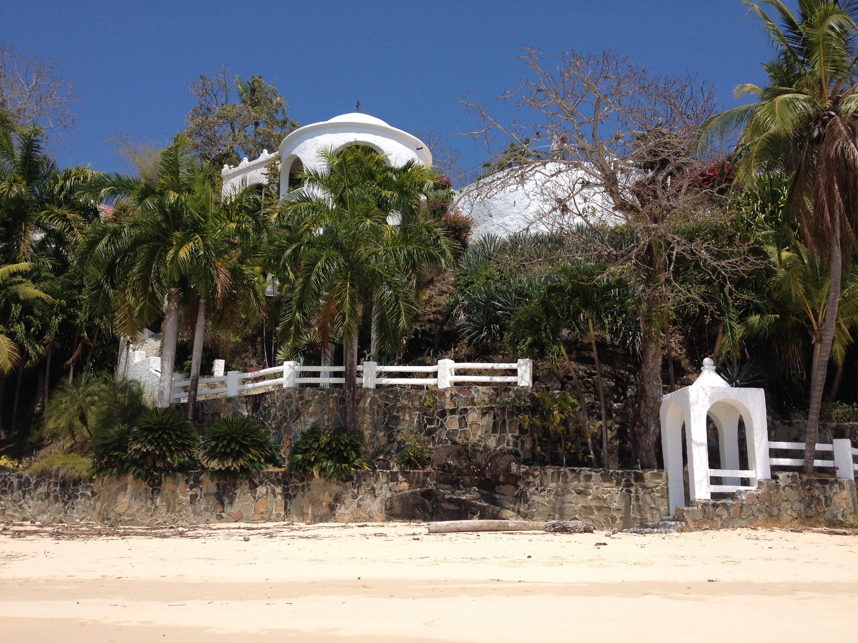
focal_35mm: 35
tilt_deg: +12.2
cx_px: 429
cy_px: 322
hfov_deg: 52.6
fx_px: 868
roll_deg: -1.1
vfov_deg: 40.7
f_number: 2.4
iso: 50
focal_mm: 4.28
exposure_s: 1/2513
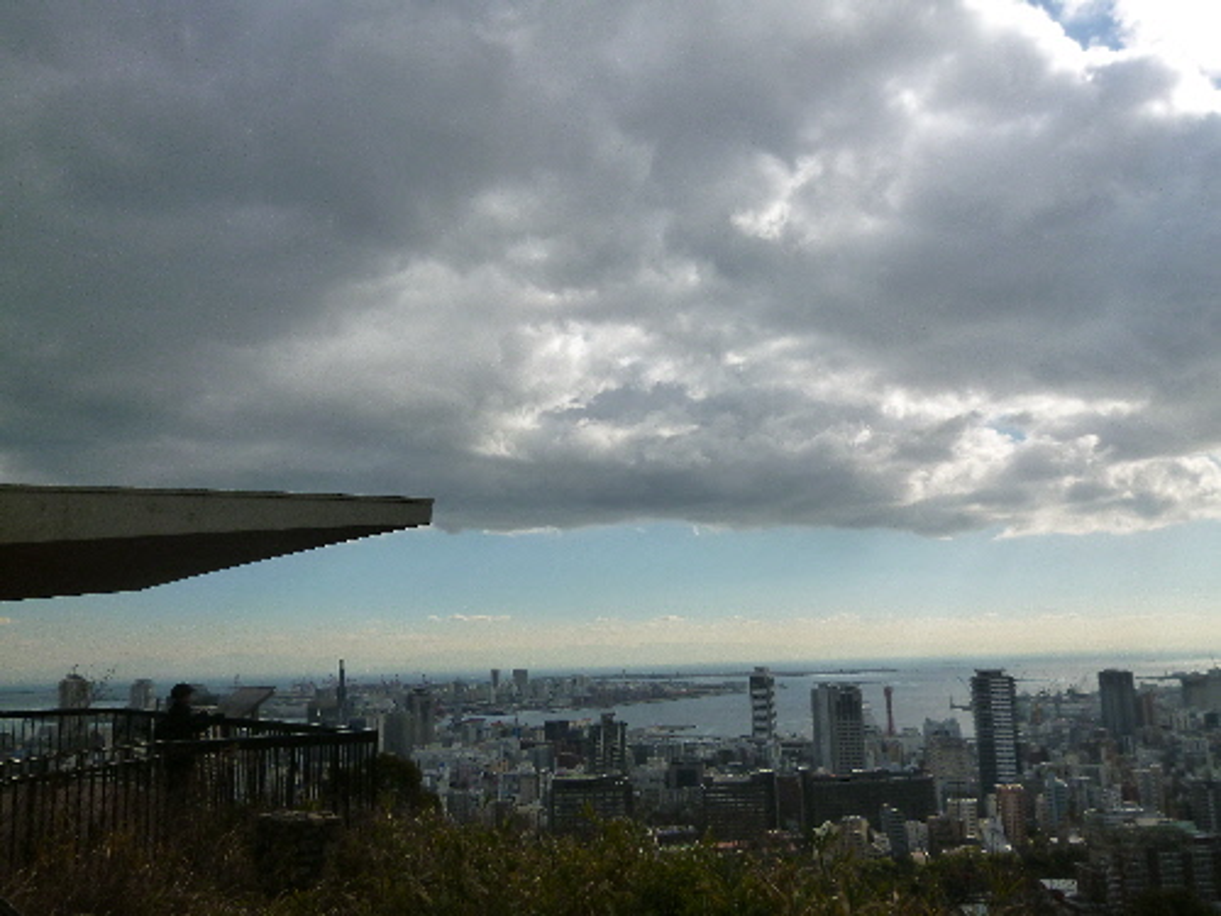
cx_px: 610
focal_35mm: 28
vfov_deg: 49.7
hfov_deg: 63.4
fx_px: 988
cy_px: 458
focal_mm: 4.9
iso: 160
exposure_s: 1/320
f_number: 9
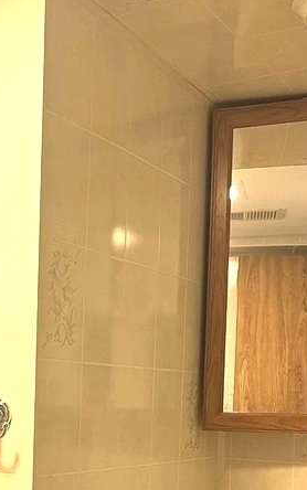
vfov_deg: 29.4
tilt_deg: -1.0
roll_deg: -0.3
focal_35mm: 67
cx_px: 8
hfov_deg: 19.0
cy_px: 434
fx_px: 896
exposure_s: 1/60
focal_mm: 5.7
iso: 200
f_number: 1.5
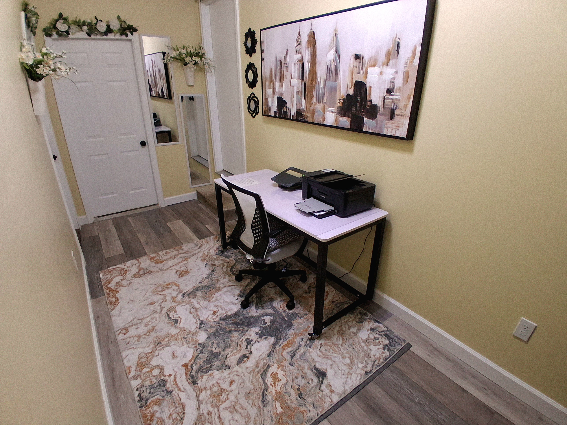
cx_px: 284
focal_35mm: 17
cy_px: 212
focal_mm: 1.4
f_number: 2.2
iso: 400
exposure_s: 1/40
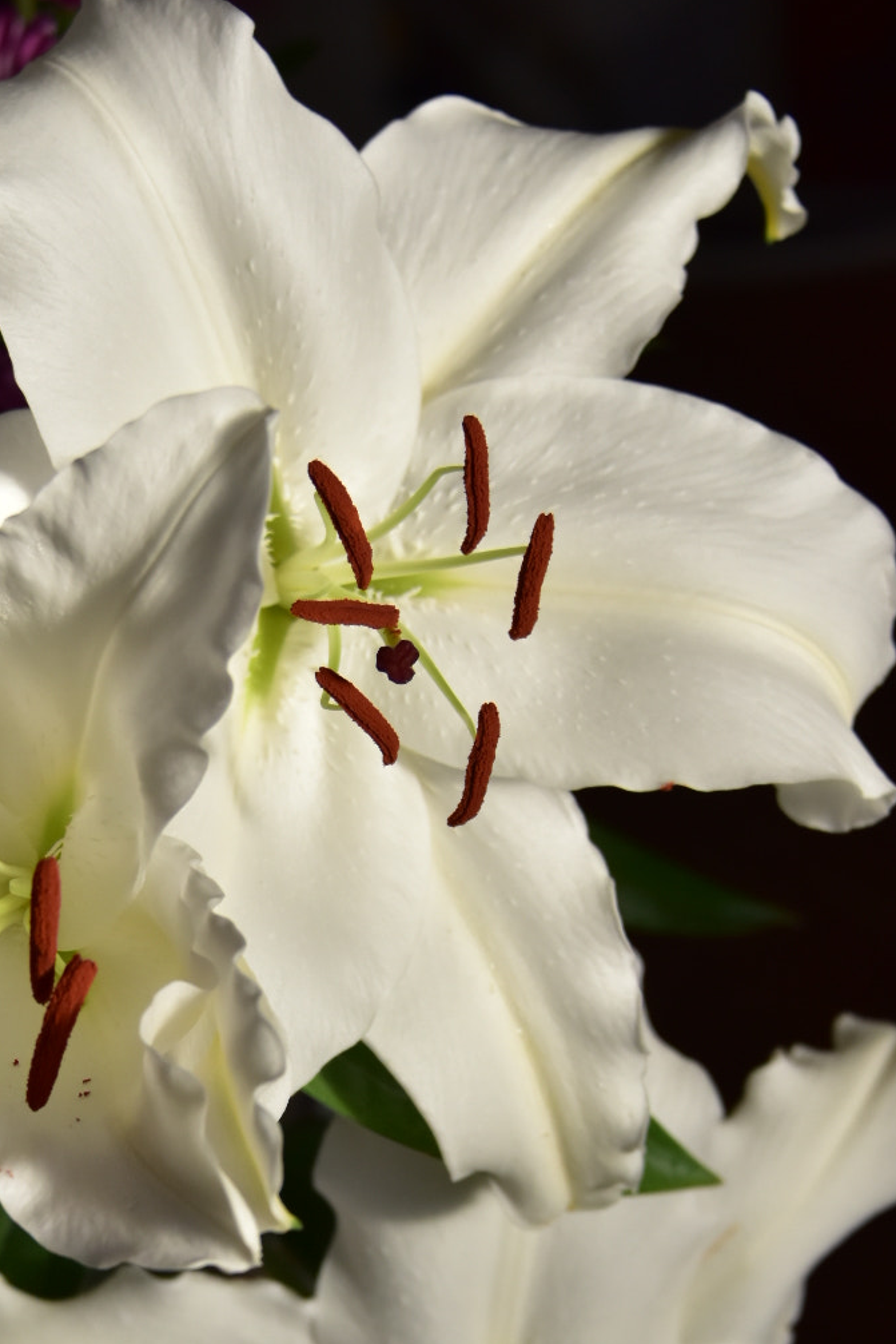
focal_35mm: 198
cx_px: 195
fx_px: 7389
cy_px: 1065
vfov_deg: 10.4
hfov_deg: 6.9
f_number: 5
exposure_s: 1/3200
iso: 640
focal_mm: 82
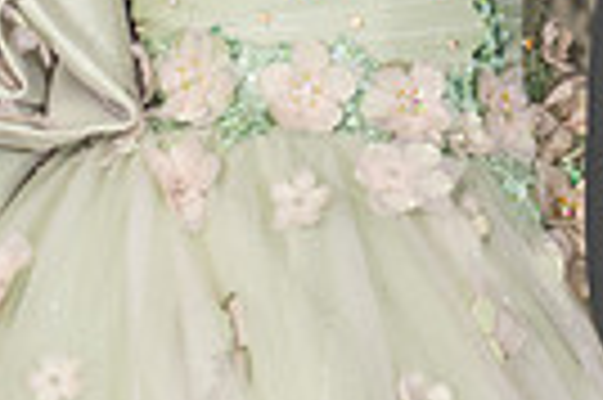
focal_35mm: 389
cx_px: 290
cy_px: -176
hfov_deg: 5.3
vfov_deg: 3.5
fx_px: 6508
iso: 500
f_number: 3.5
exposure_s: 1/200
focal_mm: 70
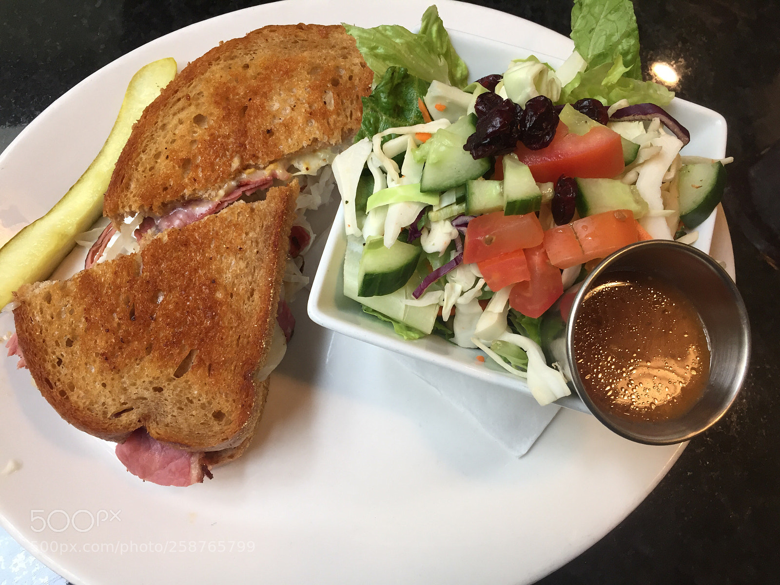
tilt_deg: -73.1
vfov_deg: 48.2
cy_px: 292
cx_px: 390
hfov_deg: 61.7
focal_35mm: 29
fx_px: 653
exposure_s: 1/30
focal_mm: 4.15
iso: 32
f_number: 2.2
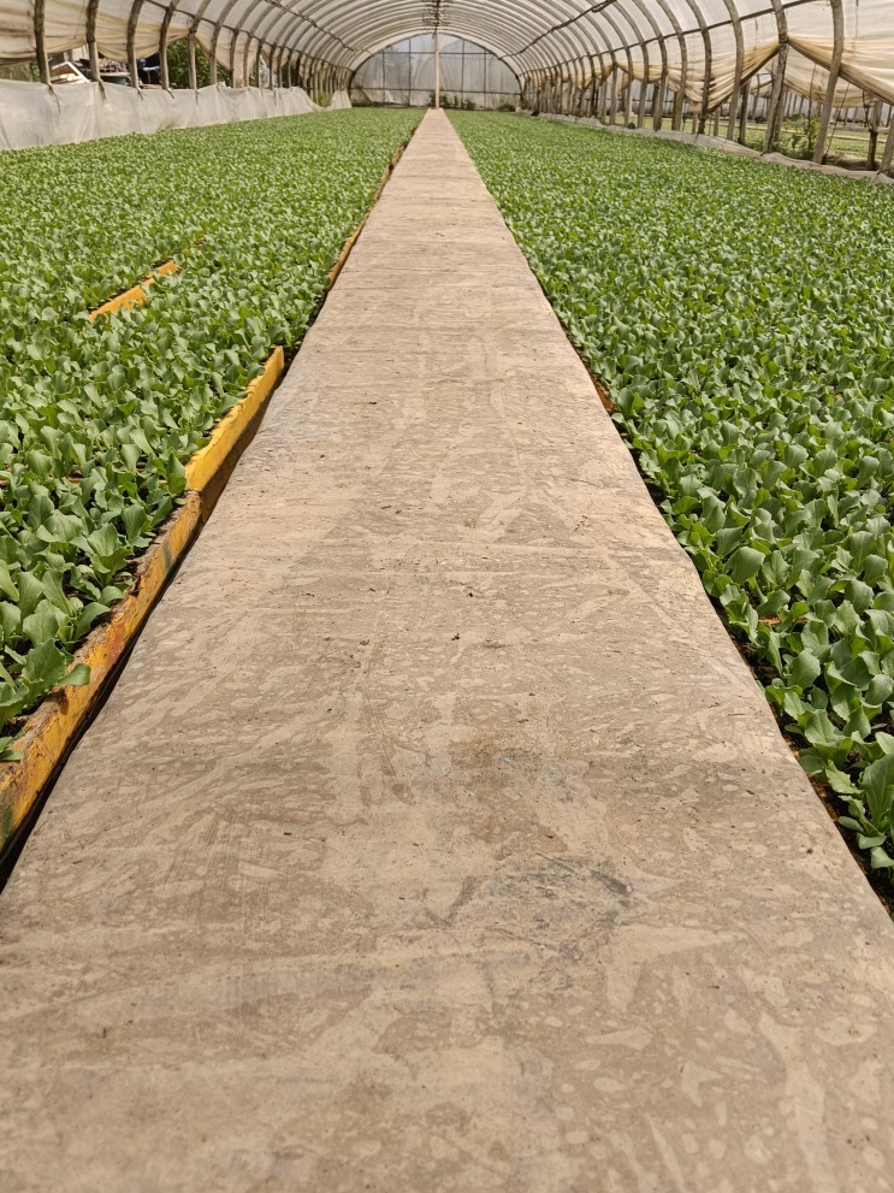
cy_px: 635
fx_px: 964
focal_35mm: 28
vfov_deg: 63.4
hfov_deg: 49.7
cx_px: 457
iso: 102
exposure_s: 1/718
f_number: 1.8
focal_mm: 4.05
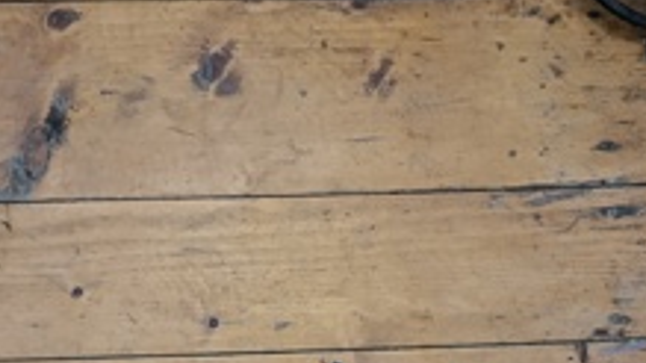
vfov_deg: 16.0
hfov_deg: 29.0
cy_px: 401
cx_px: 350
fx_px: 1250
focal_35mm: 73
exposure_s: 1/33.3
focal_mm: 6.14
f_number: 1.6
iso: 1000
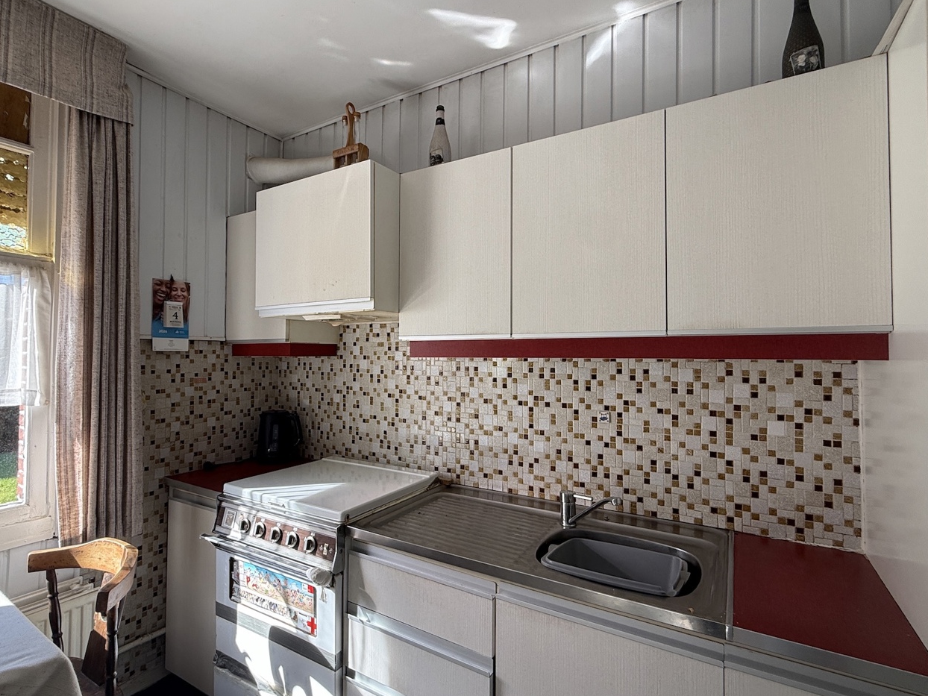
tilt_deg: +1.9
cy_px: 342
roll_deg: +0.1
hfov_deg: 87.7
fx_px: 483
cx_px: 440
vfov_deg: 71.6
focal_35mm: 18
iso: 64
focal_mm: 2.22
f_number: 2.2
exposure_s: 1/145
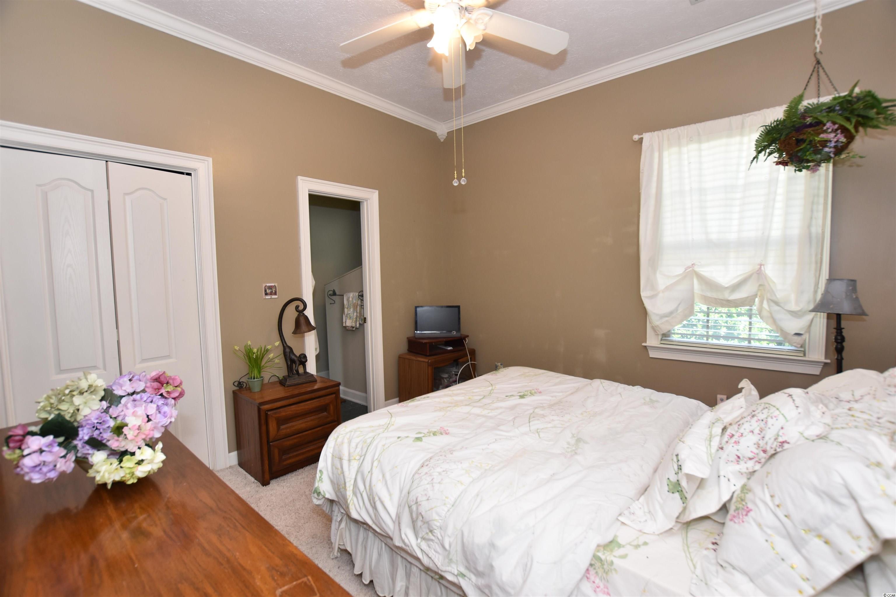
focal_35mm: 15
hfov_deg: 100.4
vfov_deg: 77.3
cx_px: 448
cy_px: 298
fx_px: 373
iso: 400
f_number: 5
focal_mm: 10
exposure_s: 1/60
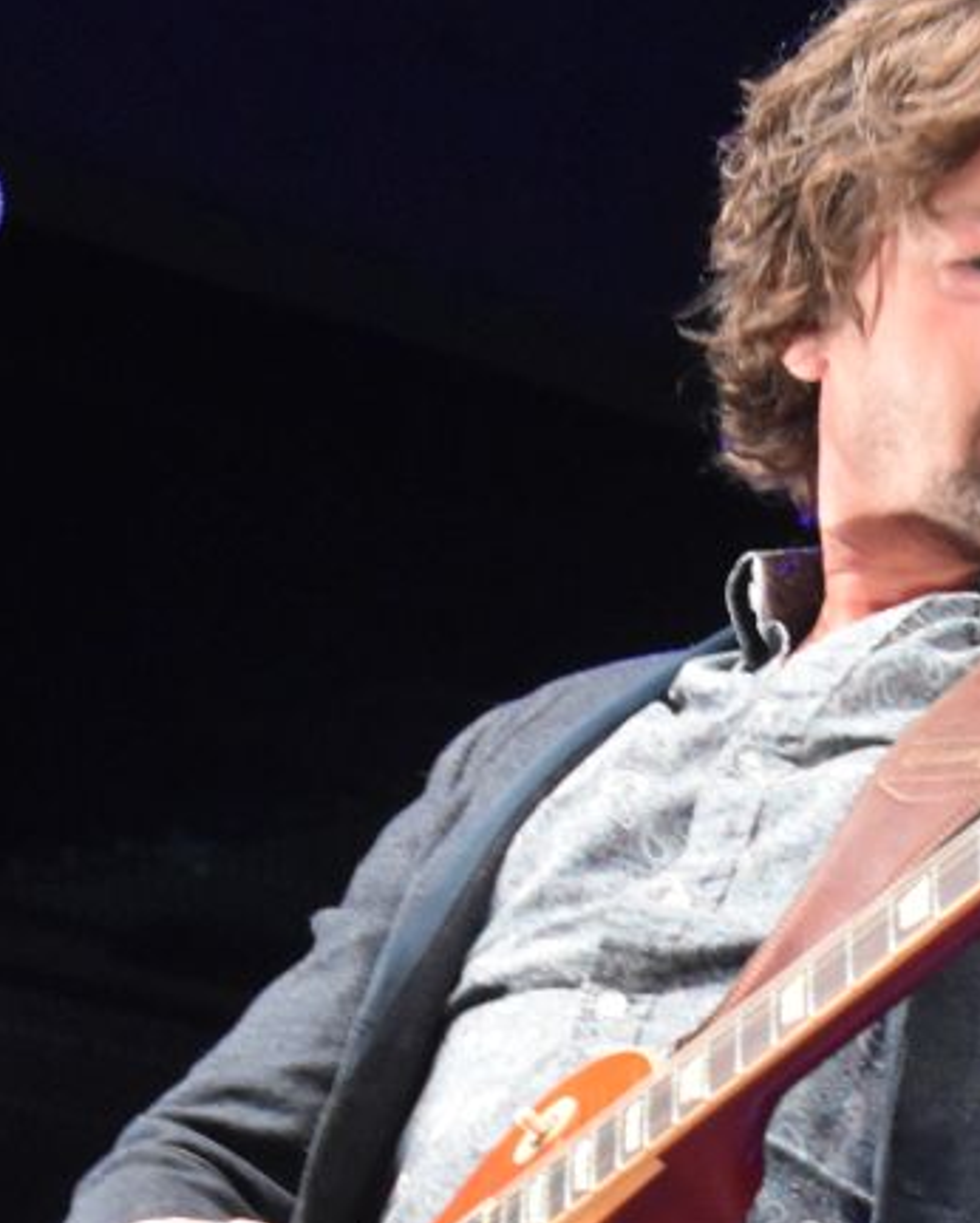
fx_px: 9732
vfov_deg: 7.2
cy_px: 1028
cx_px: 847
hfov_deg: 5.8
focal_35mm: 269
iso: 3200
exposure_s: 1/50
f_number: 5.6
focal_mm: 55
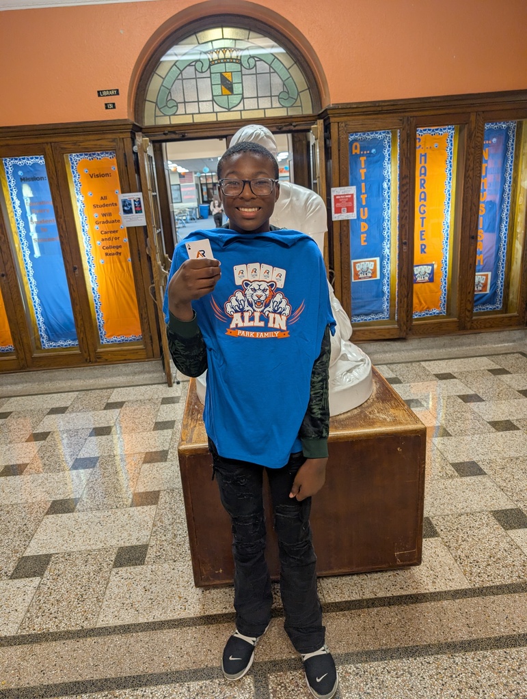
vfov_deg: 71.5
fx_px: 486
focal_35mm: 24
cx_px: 264
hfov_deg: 56.9
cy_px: 350
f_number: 1.68
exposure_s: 1/24
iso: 50
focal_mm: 6.9
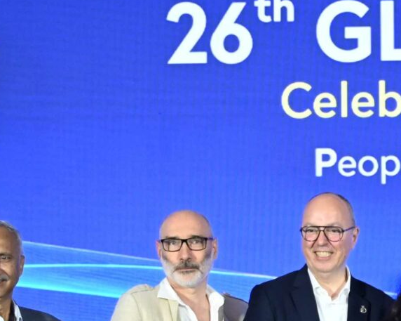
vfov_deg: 10.3
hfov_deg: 12.2
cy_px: 420
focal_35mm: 147
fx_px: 1744
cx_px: 697
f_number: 4
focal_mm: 35
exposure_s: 1/200
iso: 2500
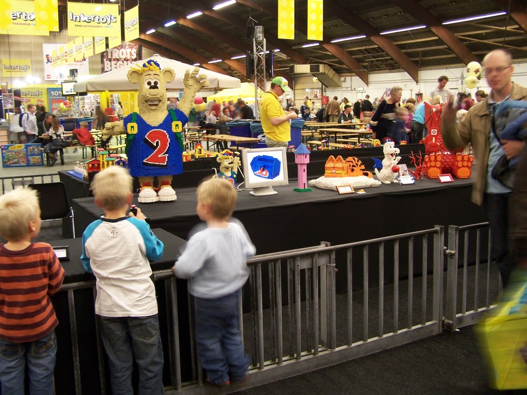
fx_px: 579
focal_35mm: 38
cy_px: 198
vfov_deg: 37.7
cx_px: 264
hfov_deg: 49.0
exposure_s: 1/2
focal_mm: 6.3
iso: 80
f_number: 2.8
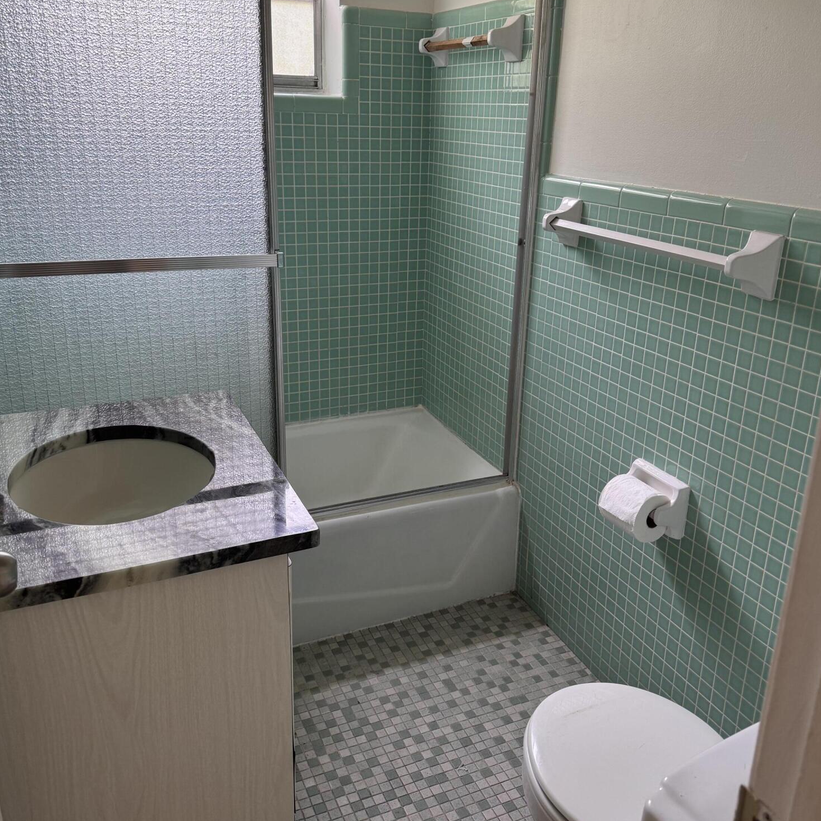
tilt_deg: -18.7
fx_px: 778
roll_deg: -1.0
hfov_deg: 55.6
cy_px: 373
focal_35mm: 29
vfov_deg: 55.5
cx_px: 411
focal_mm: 6.76
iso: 100
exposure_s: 1/121
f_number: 1.78
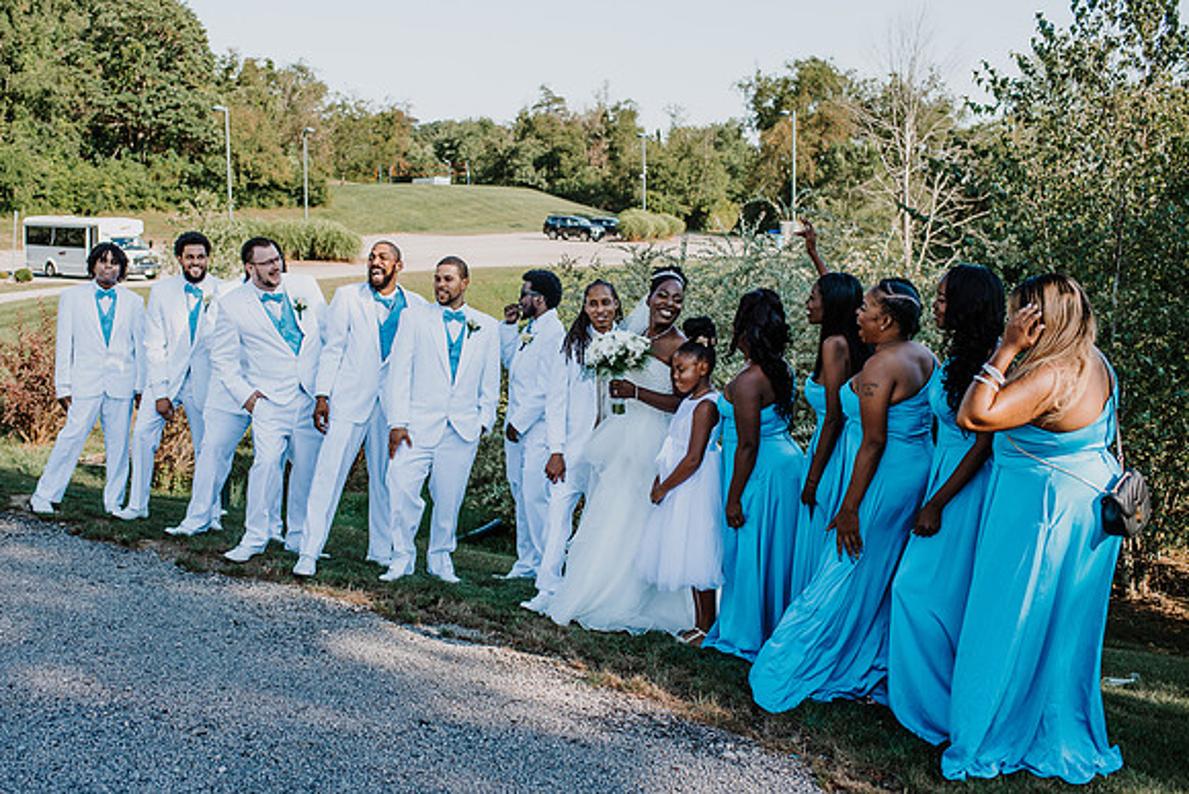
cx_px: 525
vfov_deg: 34.1
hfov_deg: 49.3
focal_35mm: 39
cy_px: 383
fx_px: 1292
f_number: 3.2
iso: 160
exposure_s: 1/1250
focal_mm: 35
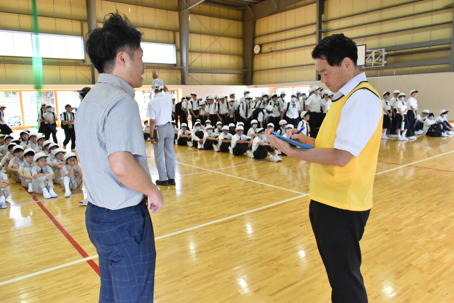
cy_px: 152
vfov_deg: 48.0
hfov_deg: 67.4
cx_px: 227
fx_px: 341
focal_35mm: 27
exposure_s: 1/320
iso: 6400
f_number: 6.3
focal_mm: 18
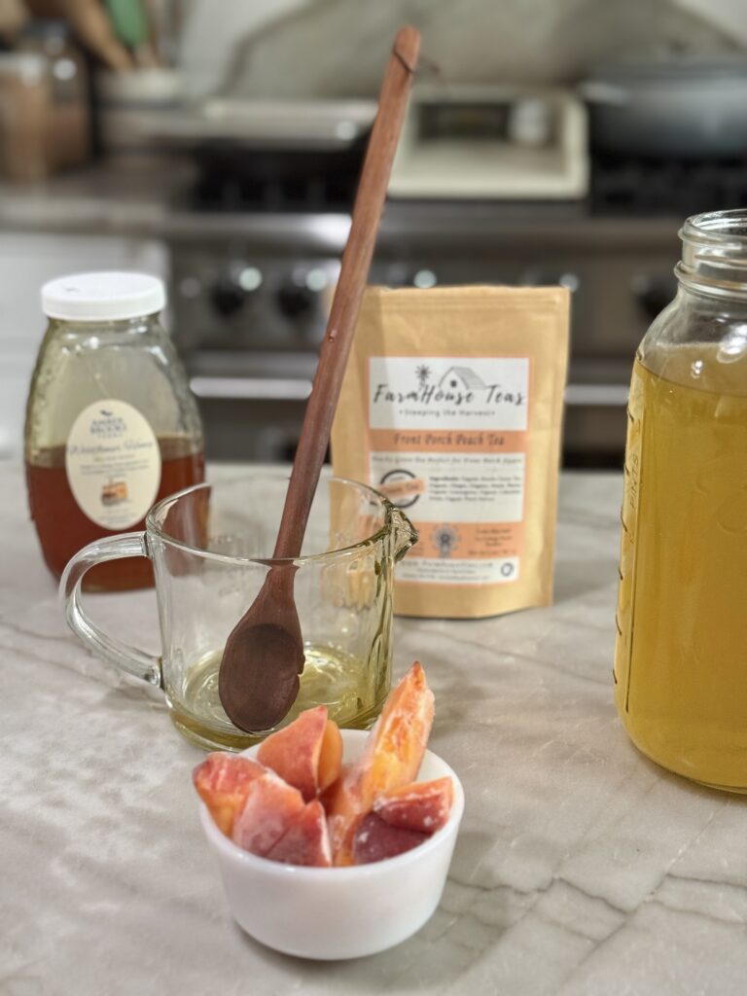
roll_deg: +0.2
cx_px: 374
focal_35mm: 48
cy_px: 498
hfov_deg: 30.3
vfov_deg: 39.7
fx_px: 1381
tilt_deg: -19.8
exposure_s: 1/40
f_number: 1.78
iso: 250
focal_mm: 6.76
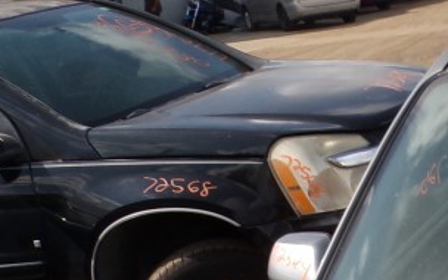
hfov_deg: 18.0
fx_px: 1306
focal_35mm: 107
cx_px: 609
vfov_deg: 11.7
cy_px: 411
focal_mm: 4.3
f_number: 4.4
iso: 100
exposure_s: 1/640
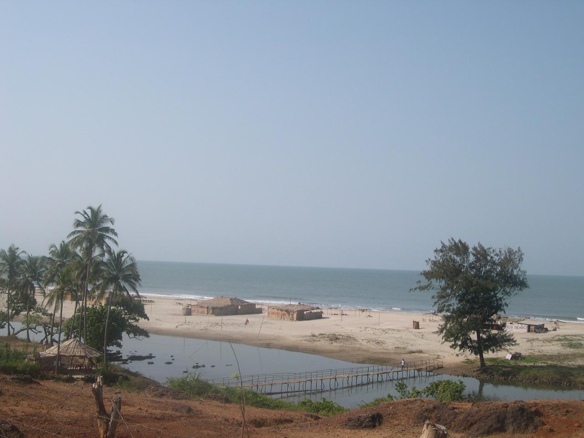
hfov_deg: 40.4
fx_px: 793
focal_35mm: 47
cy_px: 219
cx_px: 292
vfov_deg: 30.9
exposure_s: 1/216
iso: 100
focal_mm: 10.1
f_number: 8.4
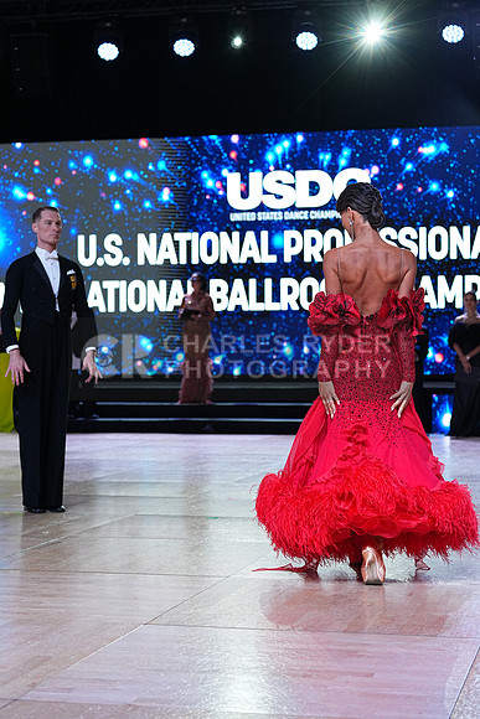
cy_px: 360
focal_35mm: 70
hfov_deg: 19.5
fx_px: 1399
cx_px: 240
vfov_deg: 28.8
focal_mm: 70
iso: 1000
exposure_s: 1/500
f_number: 4
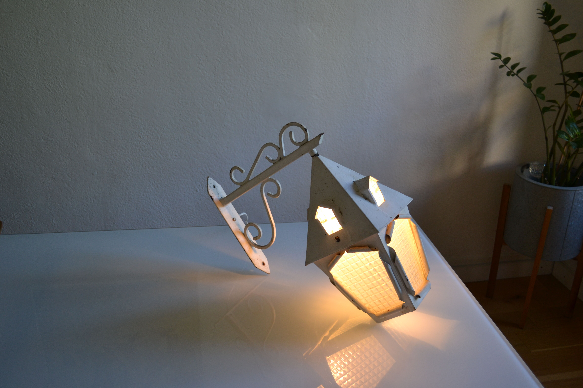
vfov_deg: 36.9
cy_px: 194
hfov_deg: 53.1
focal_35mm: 36
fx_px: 583
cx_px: 292
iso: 400
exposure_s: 1/80
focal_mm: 24
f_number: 4.2
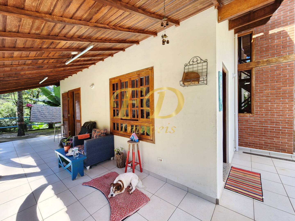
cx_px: 148
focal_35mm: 13
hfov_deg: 106.2
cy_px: 110
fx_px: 111
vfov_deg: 89.9
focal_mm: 2.2
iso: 50
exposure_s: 1/180
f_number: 2.2
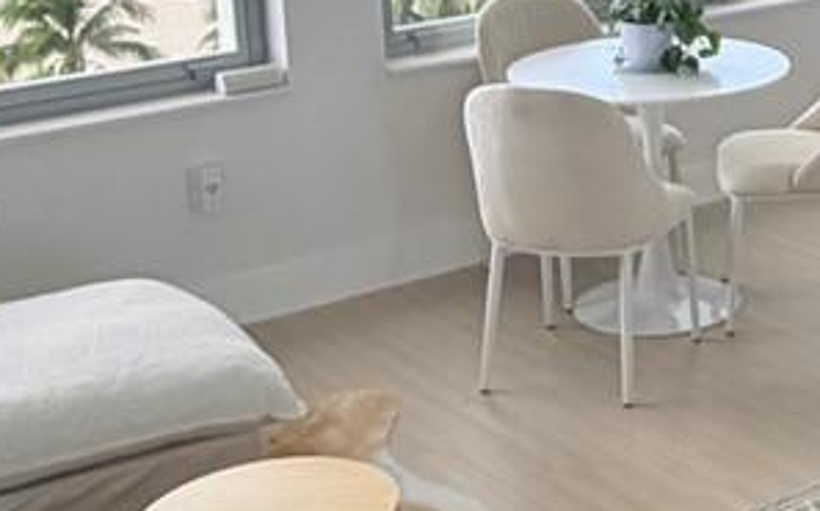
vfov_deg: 16.0
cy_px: 36
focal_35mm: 80
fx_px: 1786
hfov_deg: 24.2
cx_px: 889
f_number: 2.2
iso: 200
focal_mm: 2.22
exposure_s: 1/121
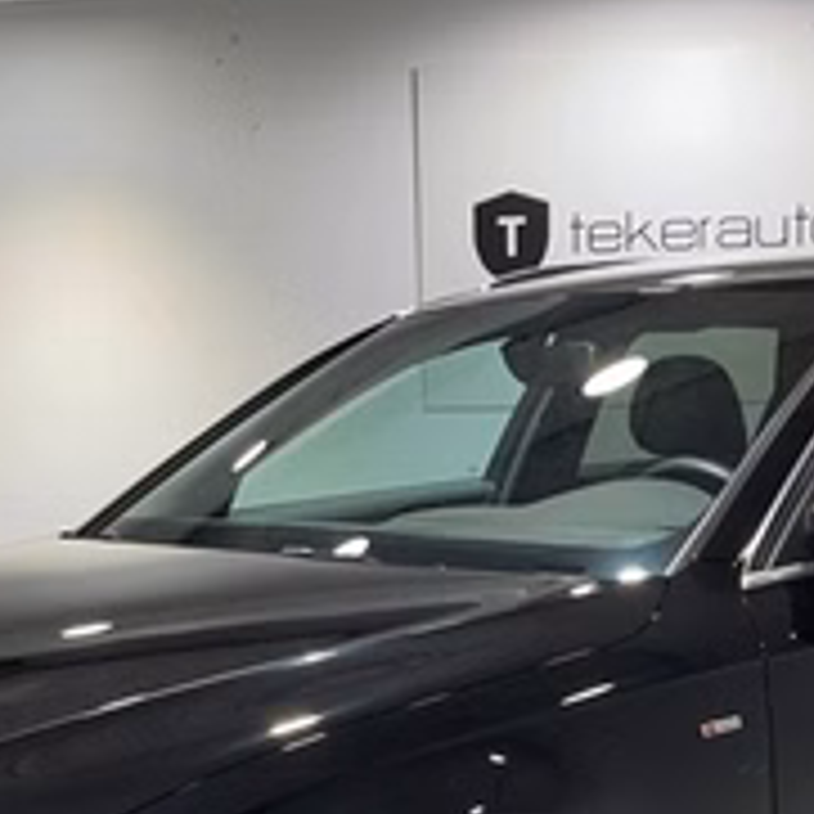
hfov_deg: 22.2
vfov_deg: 21.5
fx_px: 2075
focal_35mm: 78
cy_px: 778
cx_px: 409
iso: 80
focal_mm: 5.1
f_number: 1.6
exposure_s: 1/100
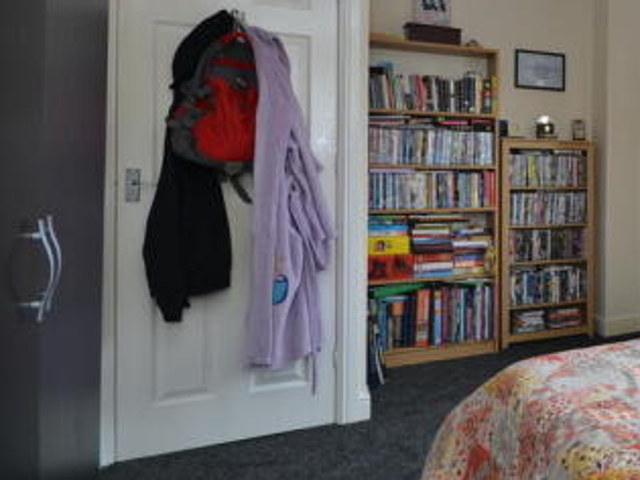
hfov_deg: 45.3
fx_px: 610
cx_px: 661
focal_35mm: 33
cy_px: 162
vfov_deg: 42.4
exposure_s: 1/20
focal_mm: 11
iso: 200
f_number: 8
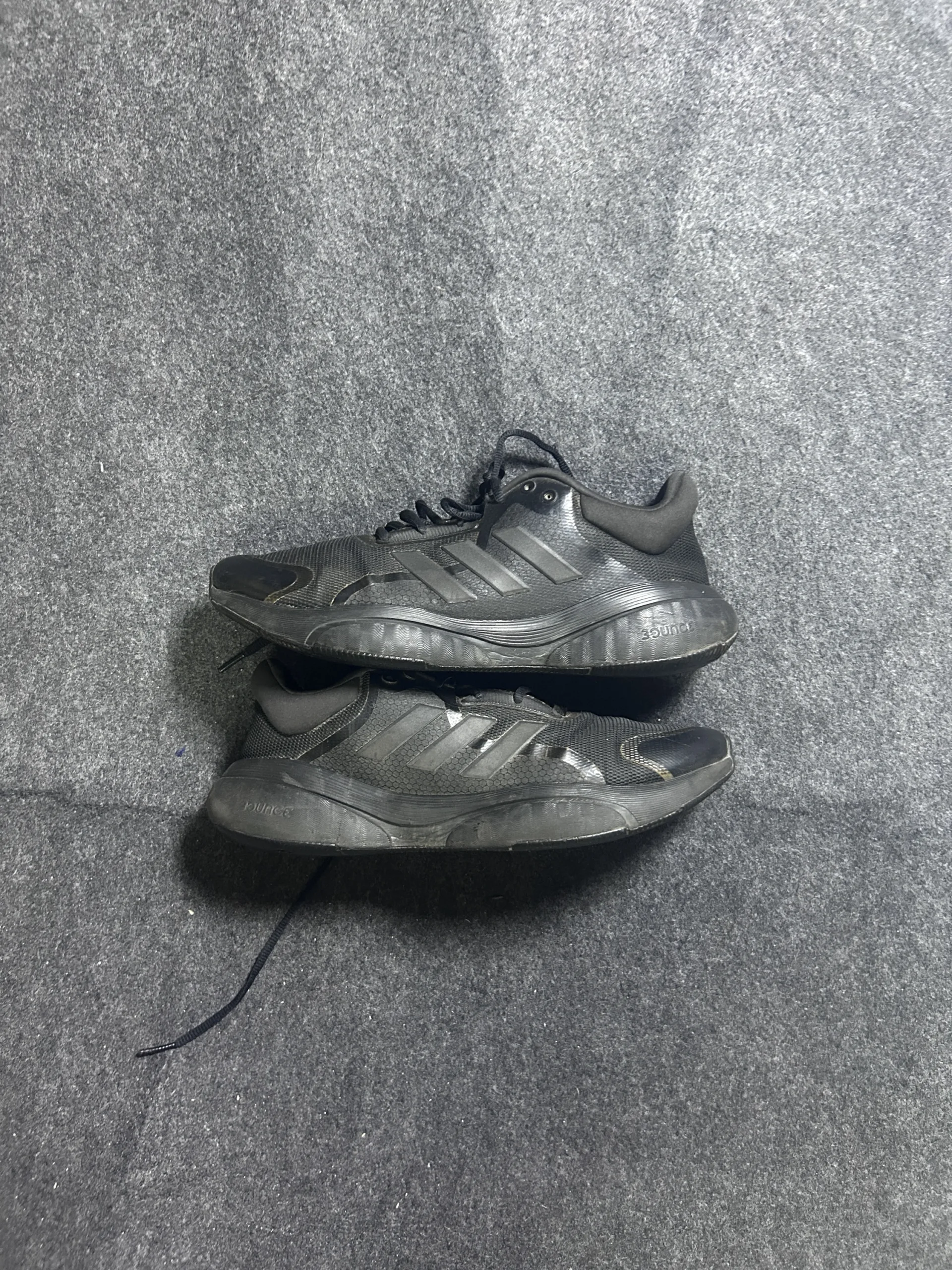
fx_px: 953
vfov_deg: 67.3
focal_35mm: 26
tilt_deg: -65.6
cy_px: 635
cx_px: 476
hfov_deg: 53.1
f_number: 1.5
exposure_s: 1/33
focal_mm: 5.7
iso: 500
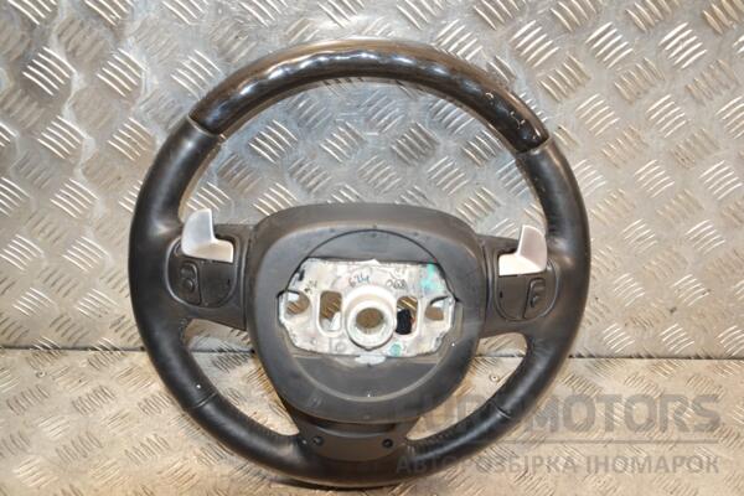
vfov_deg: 29.9
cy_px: 248
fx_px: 930
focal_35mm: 45
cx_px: 372
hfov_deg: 43.6
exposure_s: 1/125
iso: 800
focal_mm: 30
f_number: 5
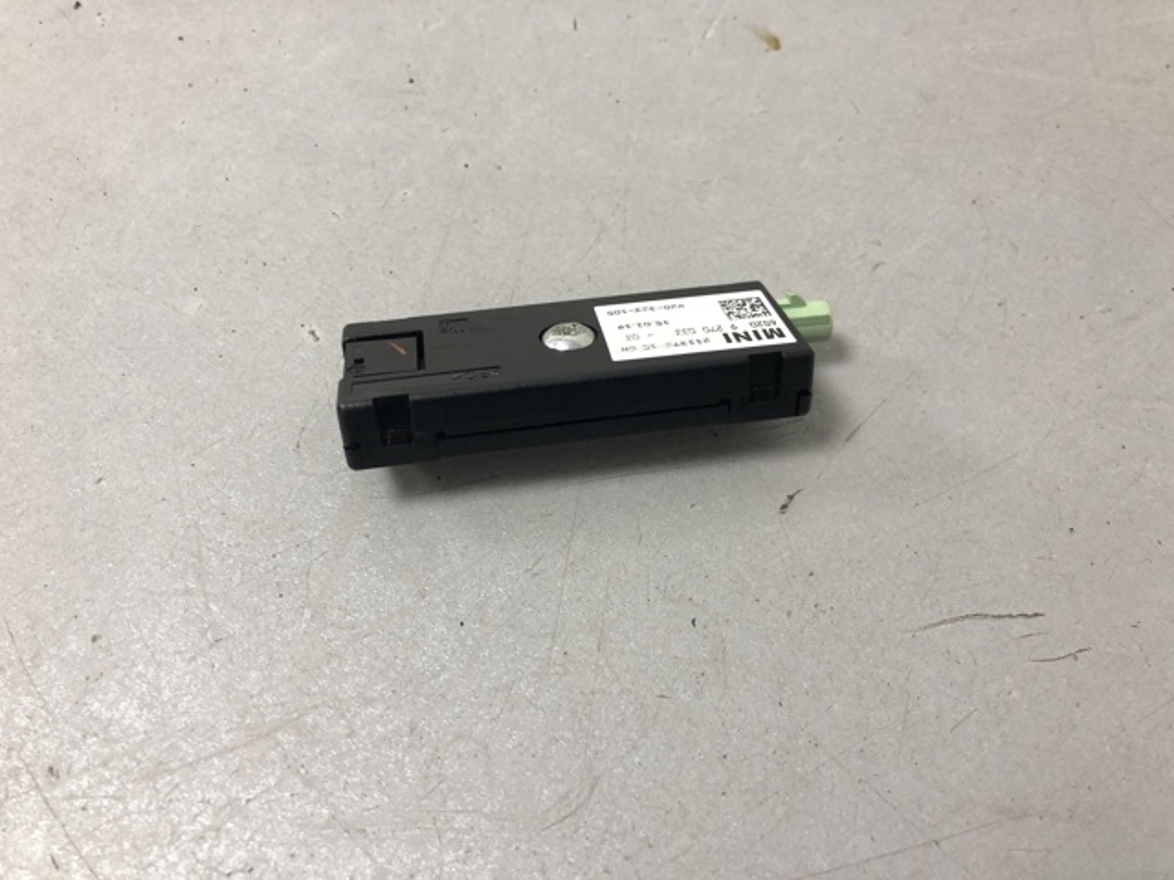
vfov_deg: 49.7
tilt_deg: -57.8
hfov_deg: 63.4
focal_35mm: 28
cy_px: 440
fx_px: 950
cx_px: 587
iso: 40
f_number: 1.8
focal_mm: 4
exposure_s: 1/33
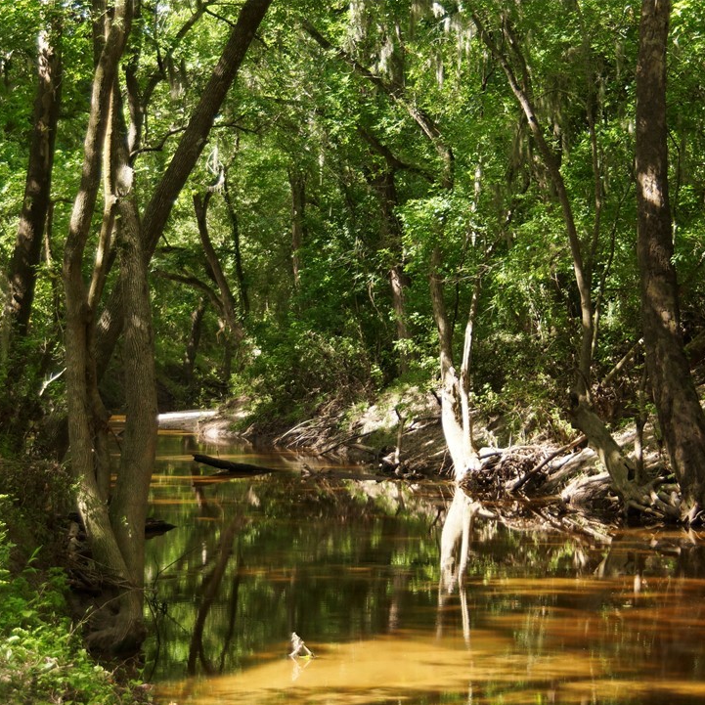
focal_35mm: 96
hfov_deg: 18.1
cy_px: 353
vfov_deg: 18.1
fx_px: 2212
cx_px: 417
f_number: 5
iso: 500
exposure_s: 1/400
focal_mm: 50
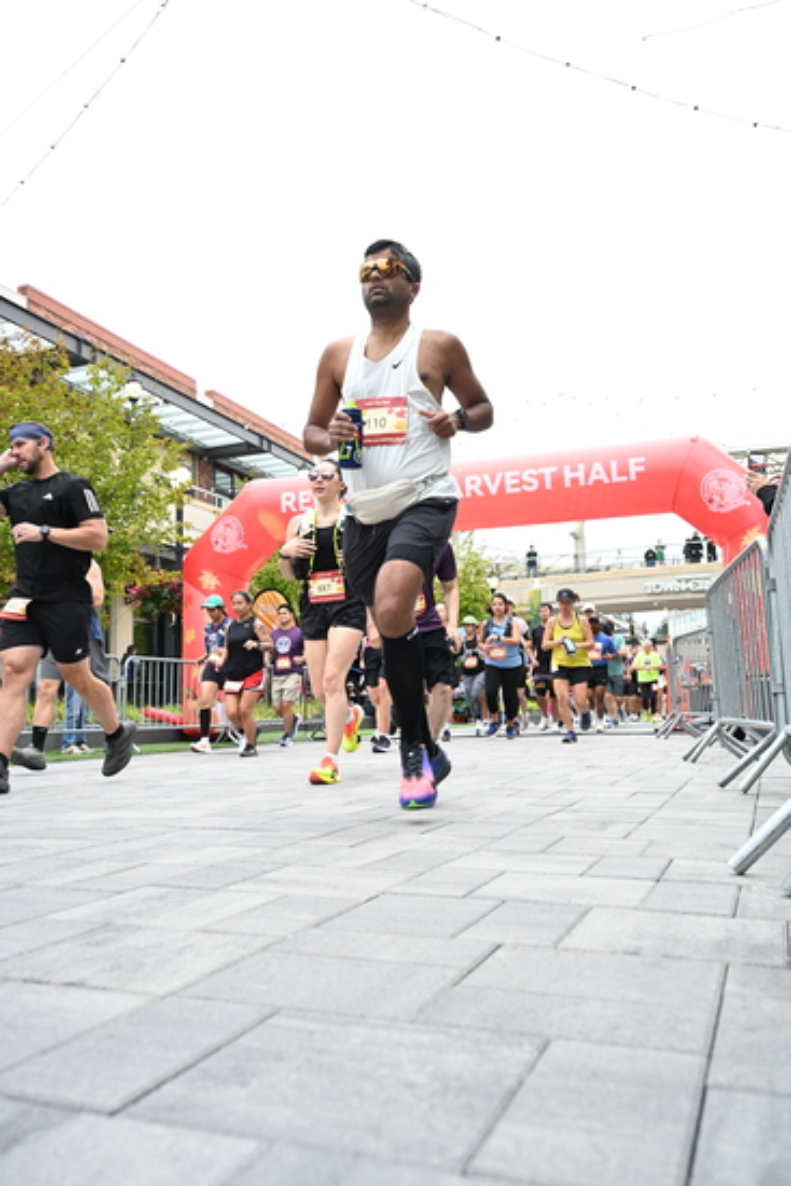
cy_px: 593
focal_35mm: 28
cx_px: 396
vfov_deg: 64.5
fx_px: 939
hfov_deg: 45.7
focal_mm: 28.5
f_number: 4
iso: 2000
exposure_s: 1/640
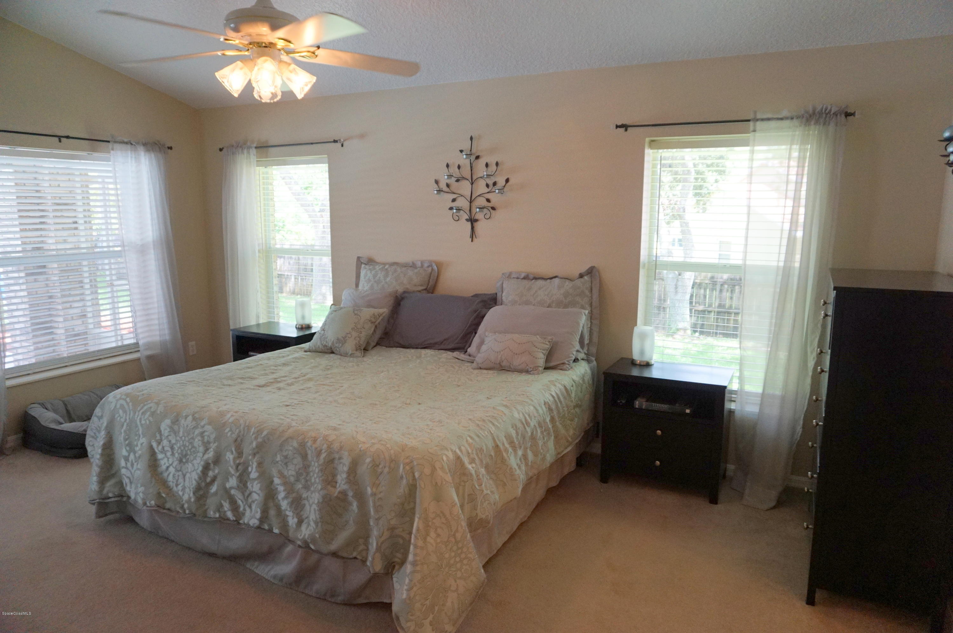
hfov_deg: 73.8
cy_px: 316
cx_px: 476
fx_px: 635
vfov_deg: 53.0
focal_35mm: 24
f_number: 4
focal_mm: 16
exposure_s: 1/160
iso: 1250
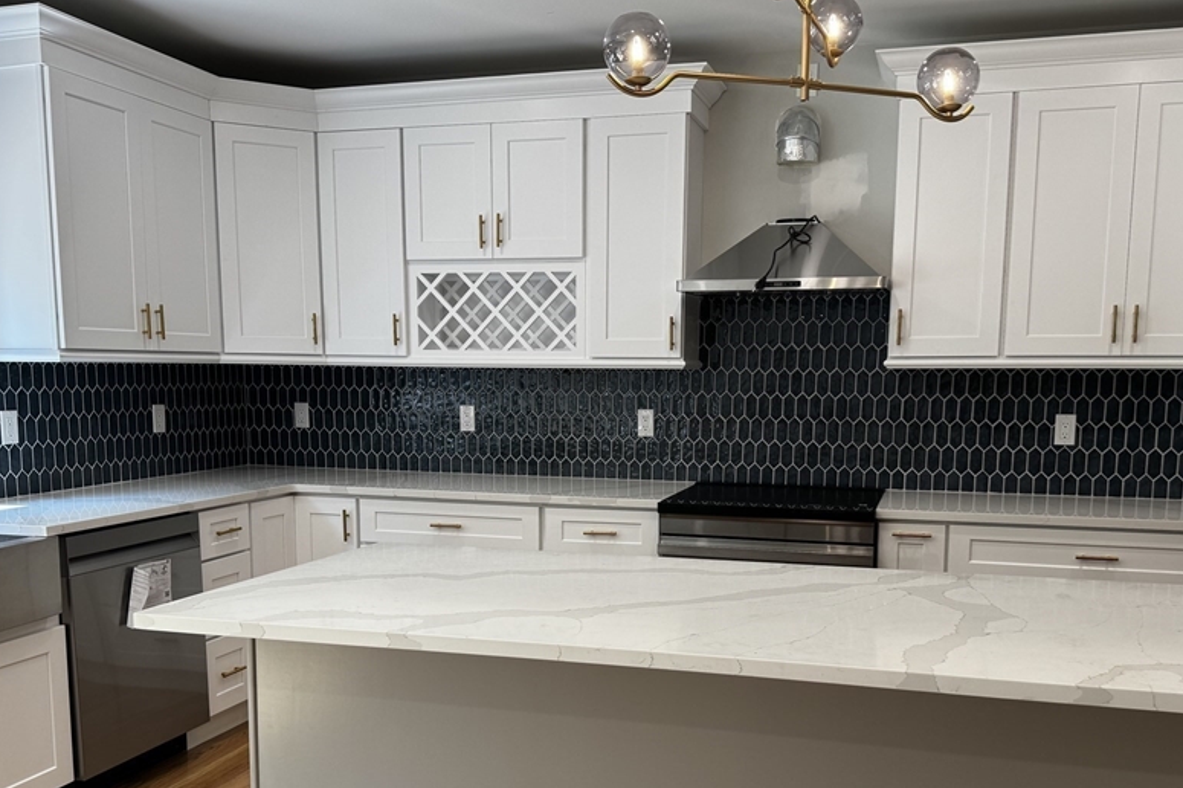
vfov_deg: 39.5
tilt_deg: -8.6
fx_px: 1084
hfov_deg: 57.2
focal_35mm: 33
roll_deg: +0.4
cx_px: 612
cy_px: 513
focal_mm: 6.76
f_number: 1.78
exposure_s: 1/120
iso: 64
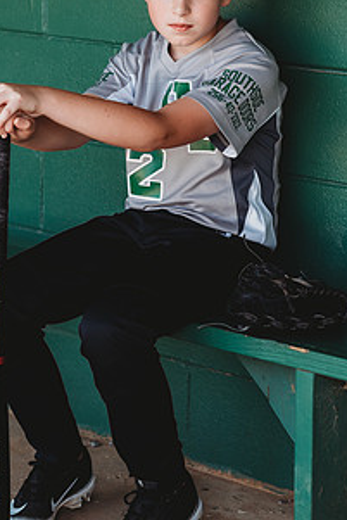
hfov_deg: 10.8
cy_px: 149
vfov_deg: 16.1
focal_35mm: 127
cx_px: 169
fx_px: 1834
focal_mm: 85
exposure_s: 1/250
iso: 200
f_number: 2.8
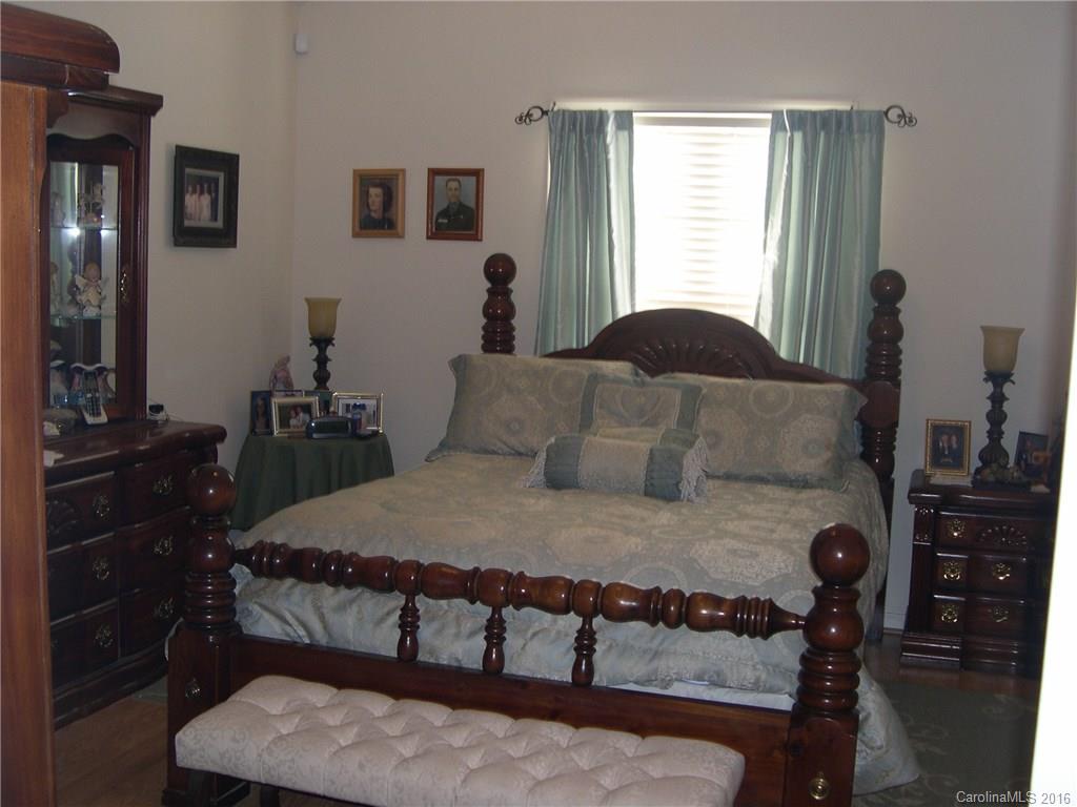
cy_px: 404
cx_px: 538
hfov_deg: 49.0
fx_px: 1182
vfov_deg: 37.7
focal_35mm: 38
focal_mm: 8
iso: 100
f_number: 2.8
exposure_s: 1/30
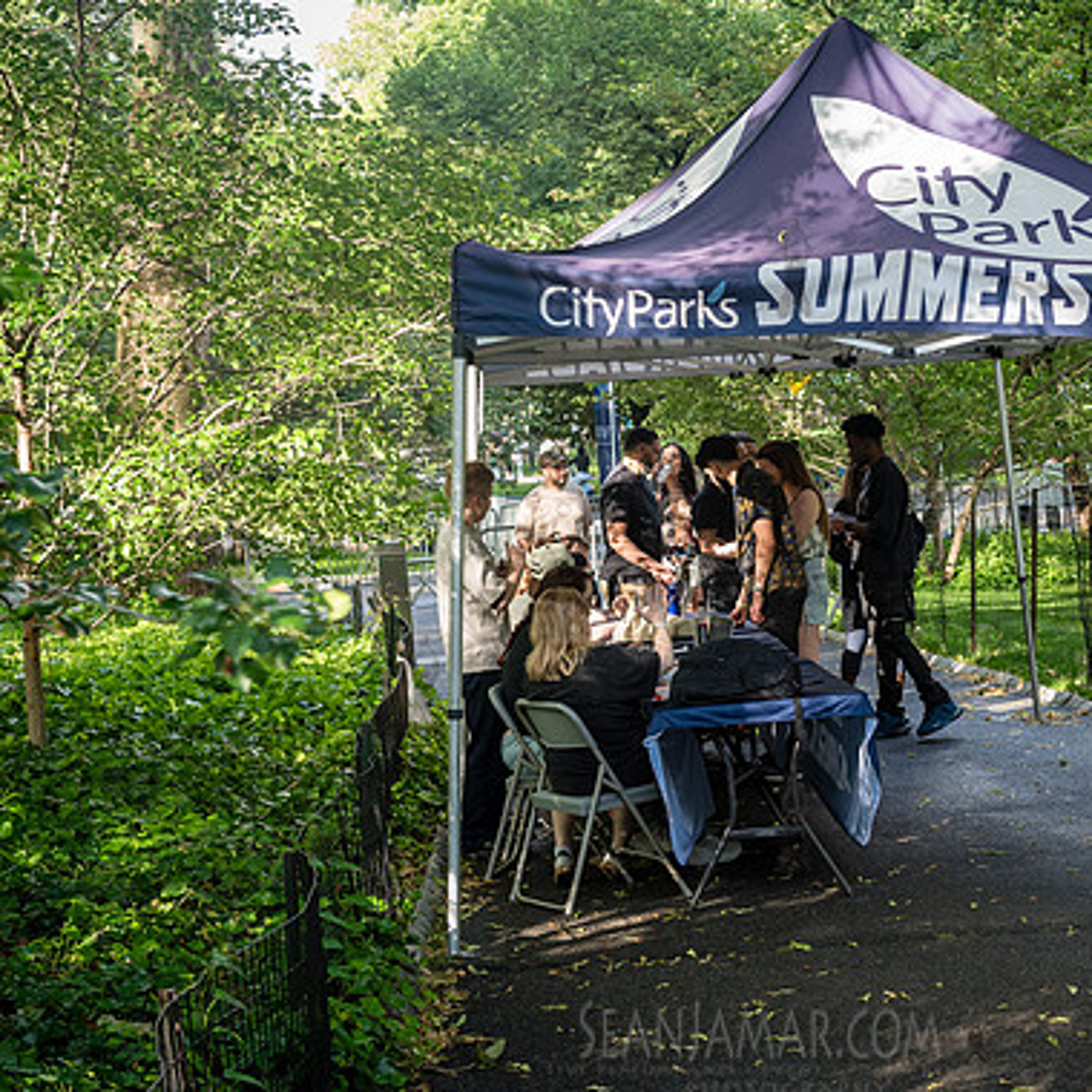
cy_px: 546
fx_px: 2712
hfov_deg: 22.6
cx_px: 763
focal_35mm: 76
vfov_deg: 22.8
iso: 1000
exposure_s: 1/250
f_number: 4.5
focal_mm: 55
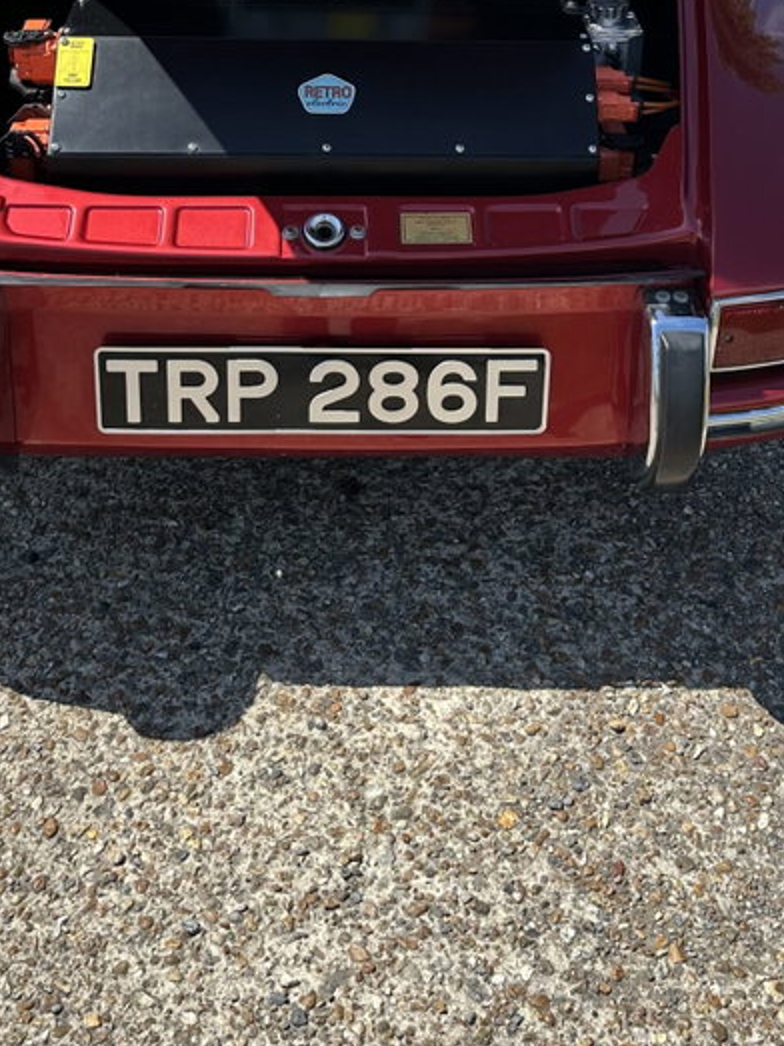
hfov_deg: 30.9
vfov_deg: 38.8
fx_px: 1420
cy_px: 198
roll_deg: -1.4
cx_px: 380
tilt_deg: -28.1
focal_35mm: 47
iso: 80
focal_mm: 6.86
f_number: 1.78
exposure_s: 1/2967
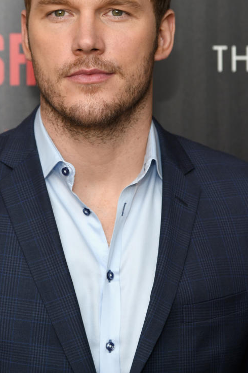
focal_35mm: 169
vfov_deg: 12.1
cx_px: 92
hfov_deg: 8.1
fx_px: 1748
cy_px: 111
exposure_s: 1/160
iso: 640
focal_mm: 120
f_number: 5
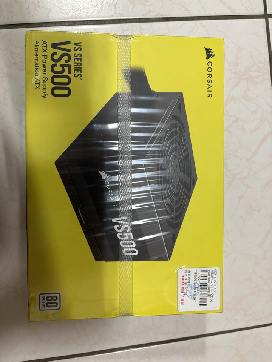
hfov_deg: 53.1
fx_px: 272
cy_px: 181
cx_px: 136
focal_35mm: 26
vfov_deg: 67.3
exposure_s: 1/60
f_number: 1.6
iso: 320
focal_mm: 5.96
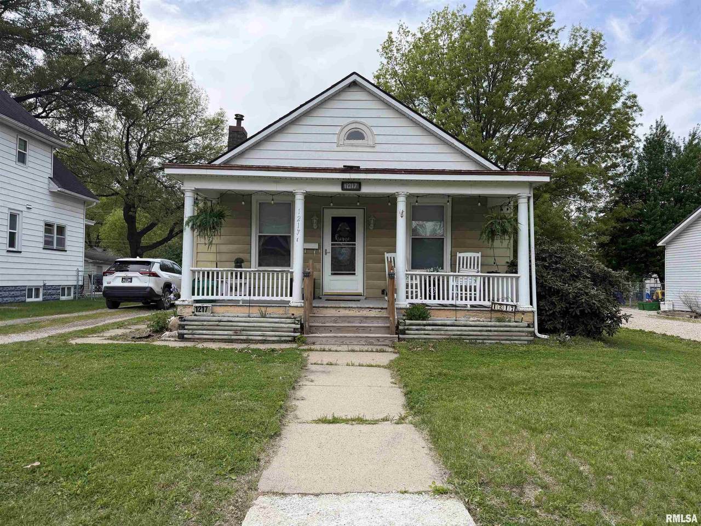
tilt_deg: +1.0
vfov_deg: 56.8
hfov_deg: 71.6
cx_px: 350
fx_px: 486
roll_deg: -0.6
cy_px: 263
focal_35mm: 24
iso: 100
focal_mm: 6.76
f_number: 1.78
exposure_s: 1/3279
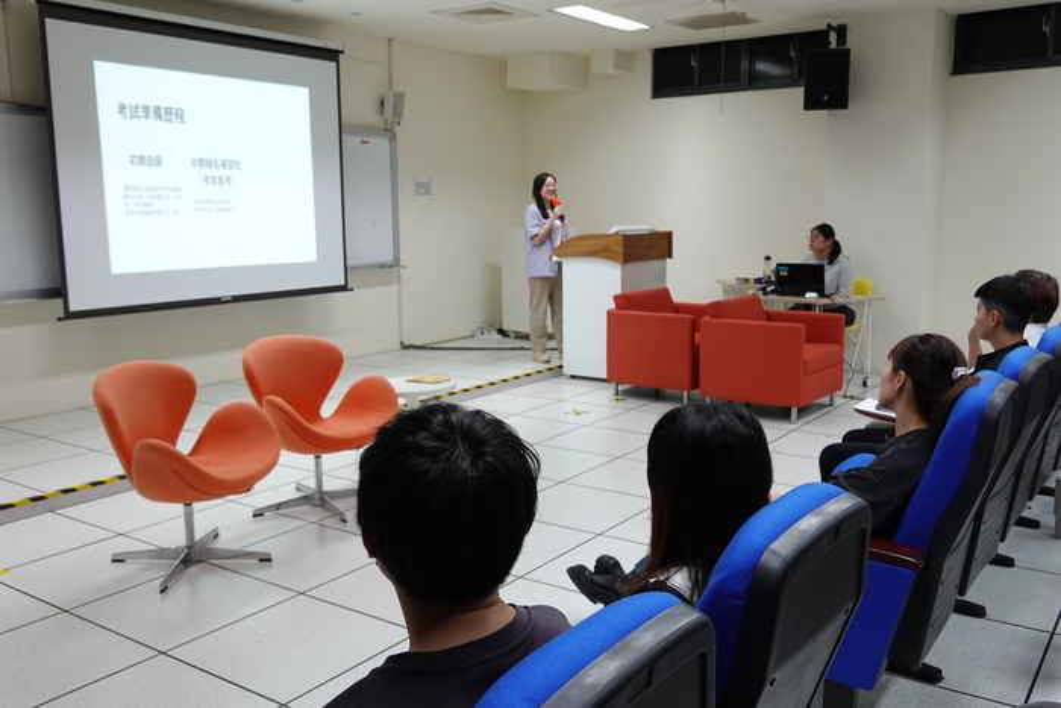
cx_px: 530
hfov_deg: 57.2
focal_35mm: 33
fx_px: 973
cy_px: 354
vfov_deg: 40.0
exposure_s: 1/40
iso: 320
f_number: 3.5
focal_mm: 12.25
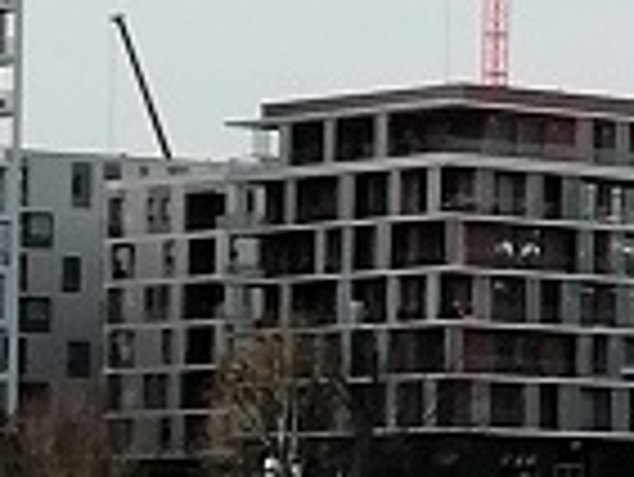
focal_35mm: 191
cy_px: 27
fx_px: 3501
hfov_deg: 9.5
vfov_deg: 7.8
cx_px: 1349
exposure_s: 1/1247
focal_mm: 4.75
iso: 50
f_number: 1.8
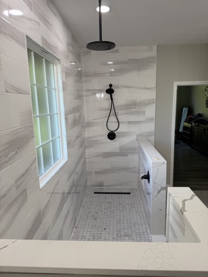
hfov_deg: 56.8
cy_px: 138
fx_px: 192
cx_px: 104
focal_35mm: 24
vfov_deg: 71.6
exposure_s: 1/120
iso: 64
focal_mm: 6.76
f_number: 1.78
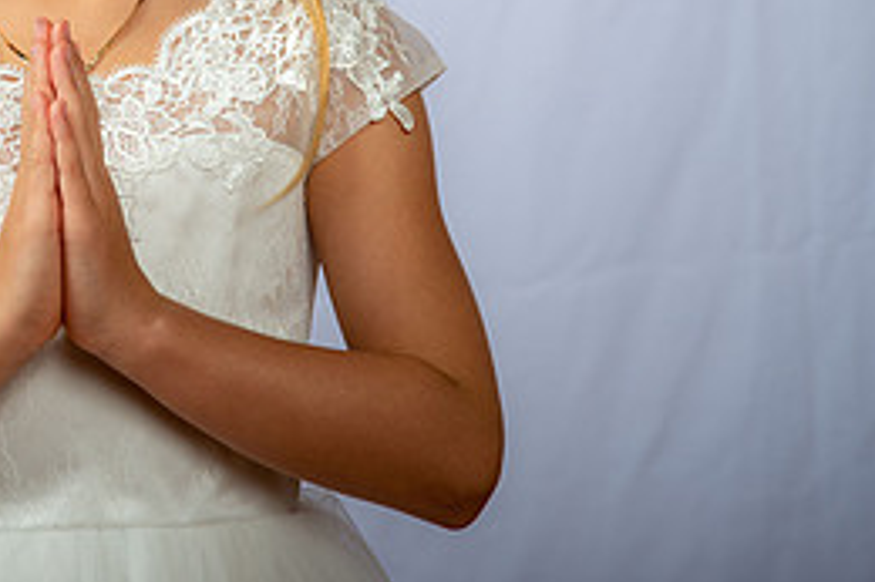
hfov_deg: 11.7
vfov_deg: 7.8
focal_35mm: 174
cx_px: 77
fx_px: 4226
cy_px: -7
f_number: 6.3
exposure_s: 1/200
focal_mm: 78
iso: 250
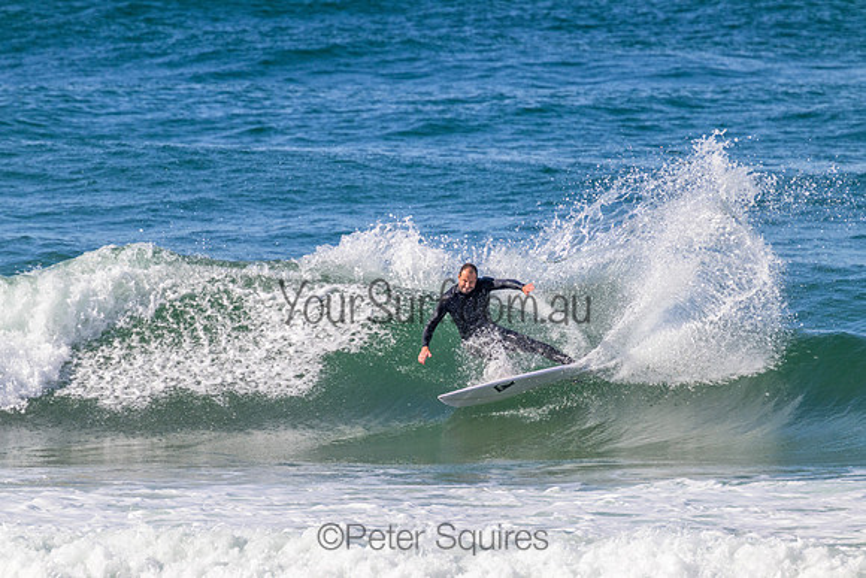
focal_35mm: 800
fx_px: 19248
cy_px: 289
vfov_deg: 1.7
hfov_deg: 2.6
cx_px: 433
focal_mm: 800
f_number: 11
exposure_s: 1/2000
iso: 1600
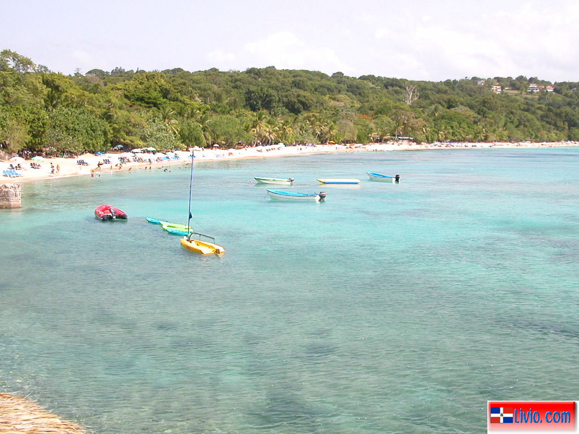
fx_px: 719
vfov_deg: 33.6
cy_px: 217
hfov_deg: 43.9
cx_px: 290
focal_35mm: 43
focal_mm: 6.6
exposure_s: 1/911
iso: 100
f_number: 2.9
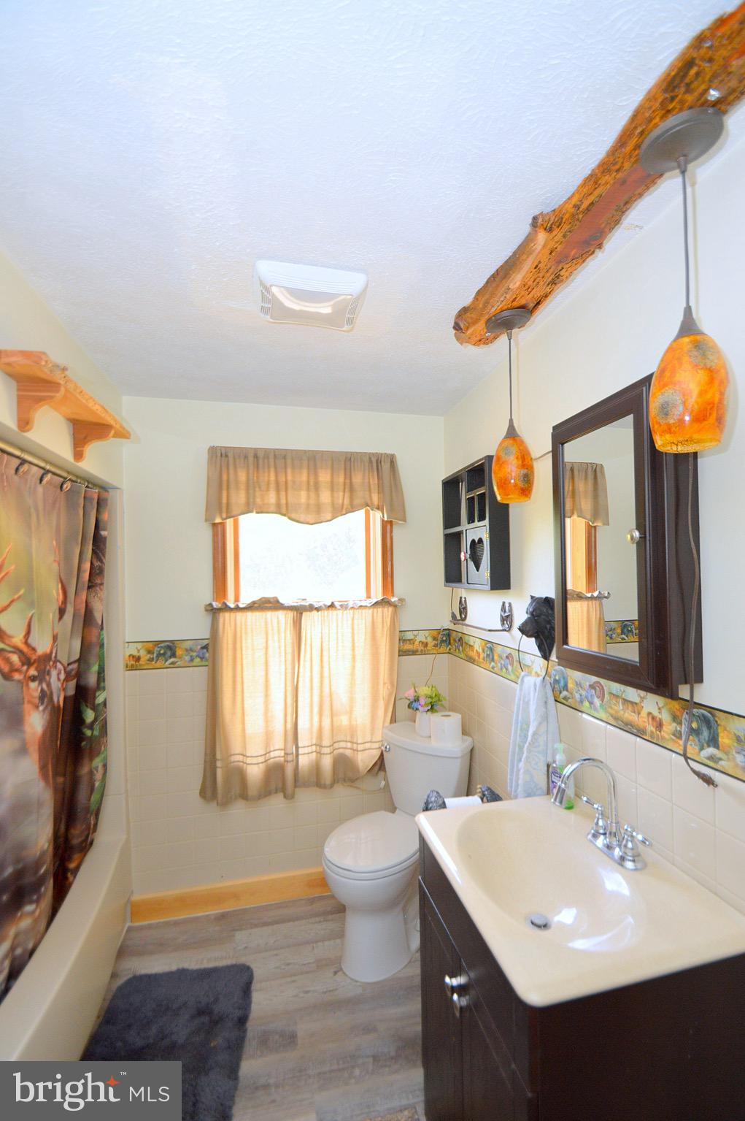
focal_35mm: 15
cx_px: 372
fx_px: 466
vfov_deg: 100.4
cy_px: 560
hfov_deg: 77.2
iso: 400
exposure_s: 1/60
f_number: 3.5
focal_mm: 10
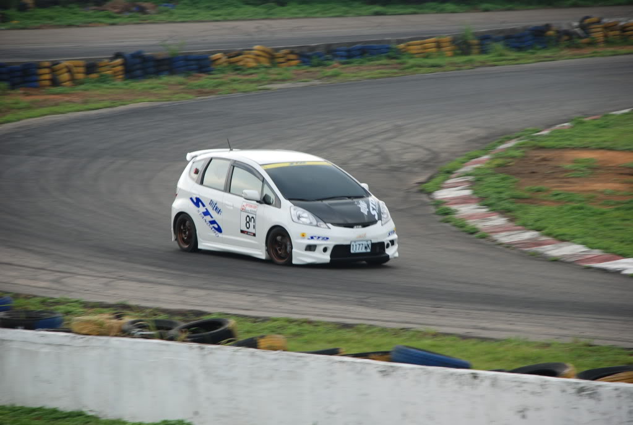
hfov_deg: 10.1
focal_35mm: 202
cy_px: 212
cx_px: 316
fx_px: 3568
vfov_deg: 6.8
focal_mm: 135
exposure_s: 1/125
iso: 100
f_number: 6.3
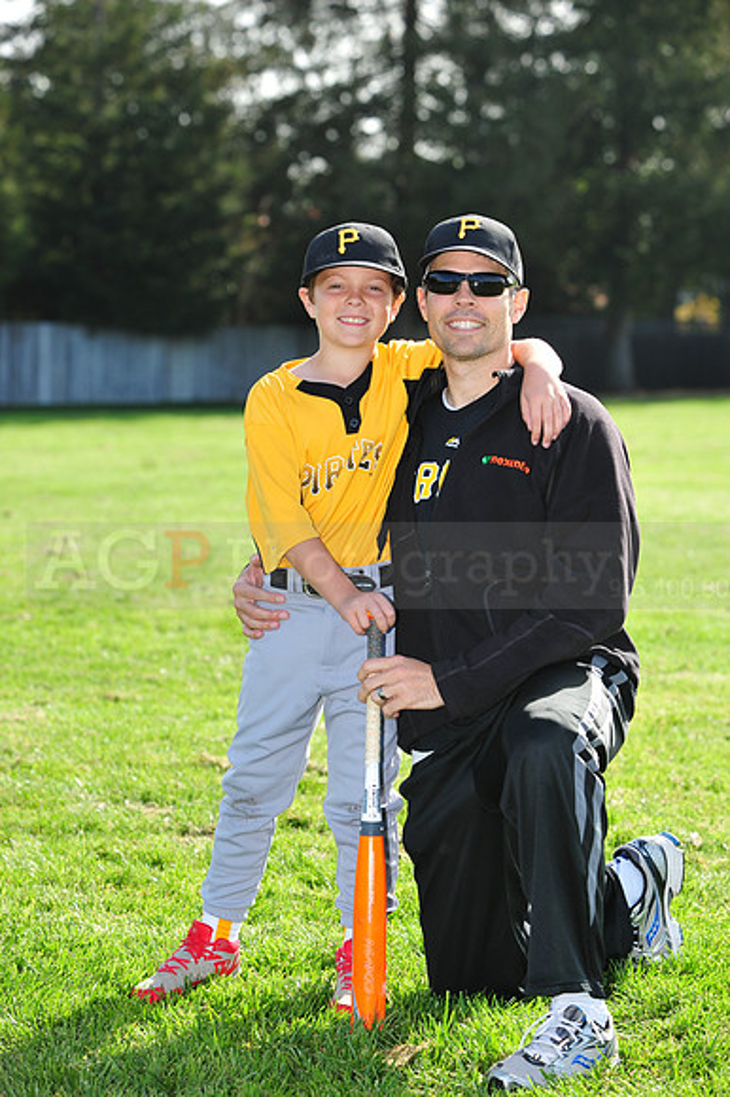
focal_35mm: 105
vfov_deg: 19.5
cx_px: 365
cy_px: 548
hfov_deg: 13.0
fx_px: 3197
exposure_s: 1/800
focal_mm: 105
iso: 400
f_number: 5.6
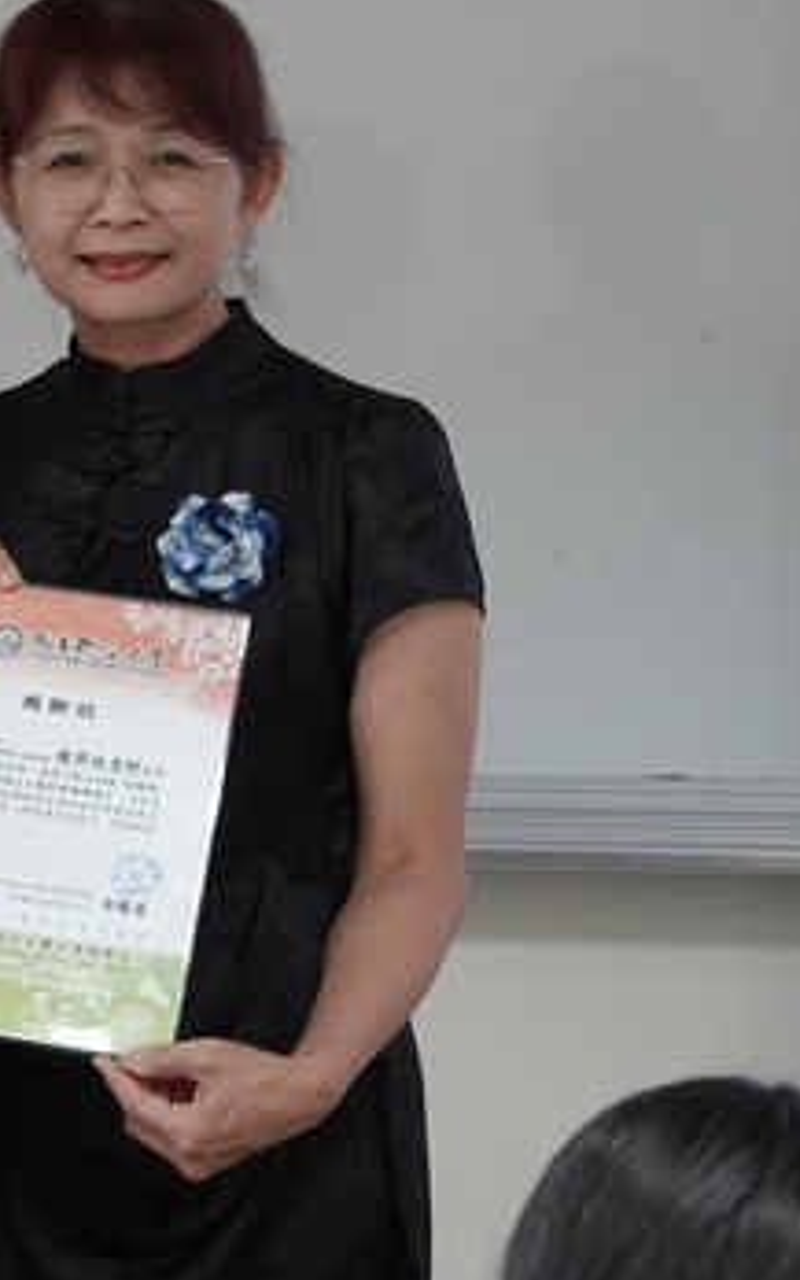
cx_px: -74
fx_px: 6521
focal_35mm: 187
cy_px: 614
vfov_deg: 11.2
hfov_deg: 7.0
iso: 800
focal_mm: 33.33
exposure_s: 1/50
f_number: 4
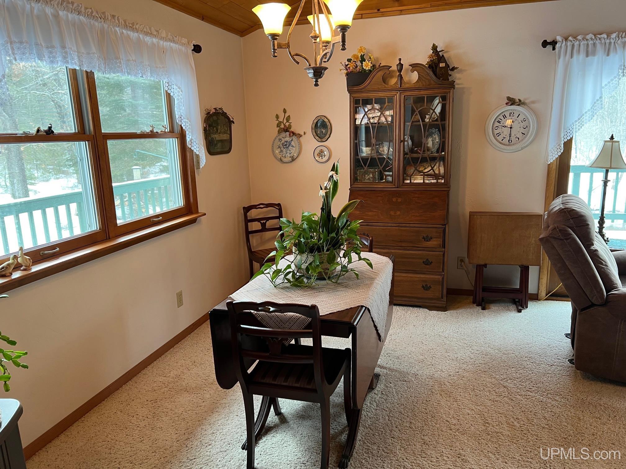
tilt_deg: -12.5
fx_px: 470
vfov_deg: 53.1
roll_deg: +2.0
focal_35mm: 26
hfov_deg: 67.3
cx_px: 313
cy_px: 234
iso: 100
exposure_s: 1/60
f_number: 1.5
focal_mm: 5.7
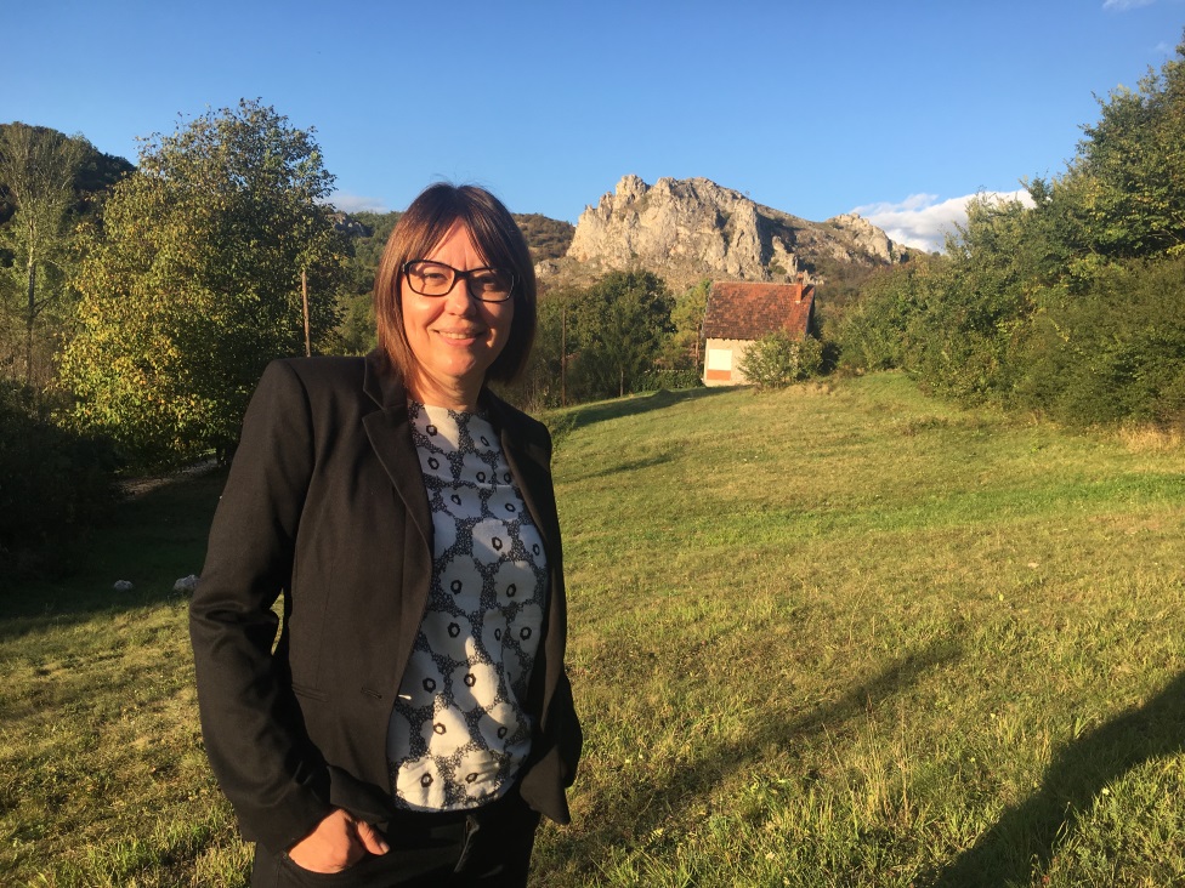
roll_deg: -4.2
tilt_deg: -3.7
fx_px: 993
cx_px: 592
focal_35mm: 29
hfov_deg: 61.7
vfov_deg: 48.2
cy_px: 444
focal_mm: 4.15
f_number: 2.2
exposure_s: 1/754
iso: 25
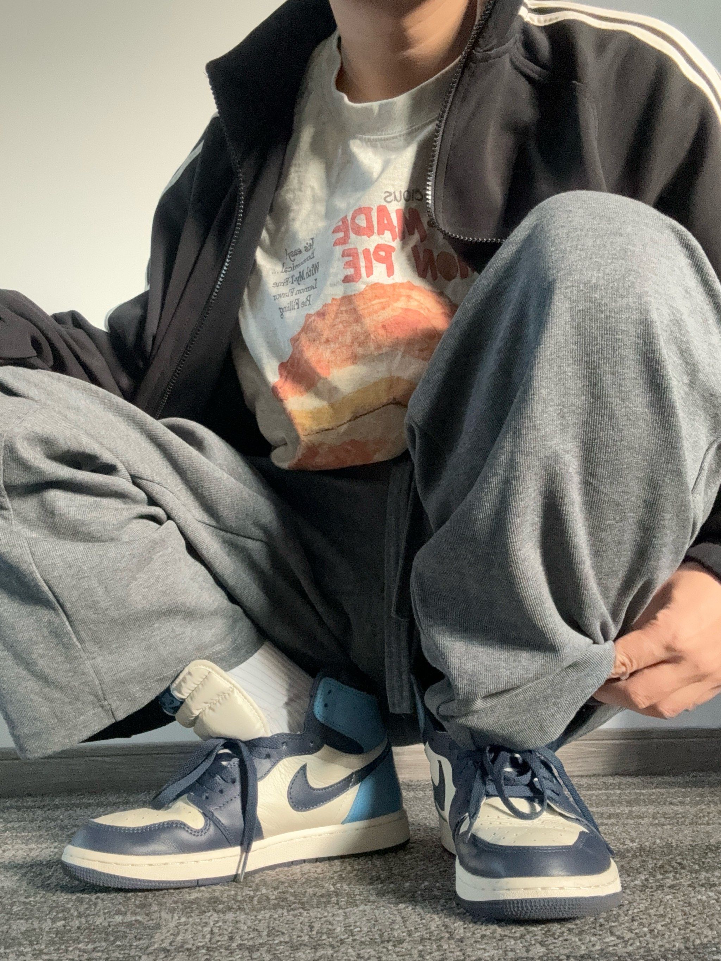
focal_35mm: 30
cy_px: 480
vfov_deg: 60.0
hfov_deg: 46.8
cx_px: 360
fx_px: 833
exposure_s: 1/60
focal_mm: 2.69
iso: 250
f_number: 1.9
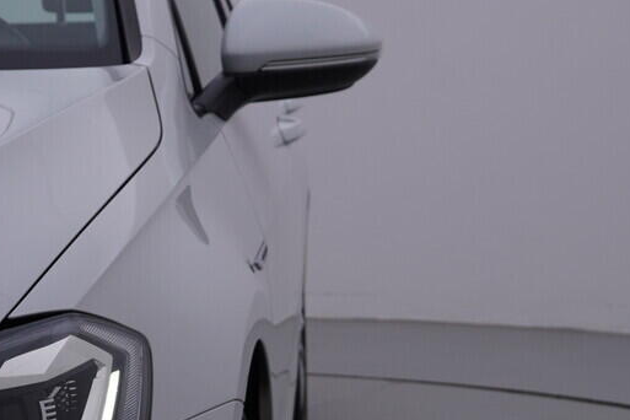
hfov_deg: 20.1
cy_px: 480
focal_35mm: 101
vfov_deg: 13.2
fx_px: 1767
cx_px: 166
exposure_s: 1/160
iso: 125
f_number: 5.6
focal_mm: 24
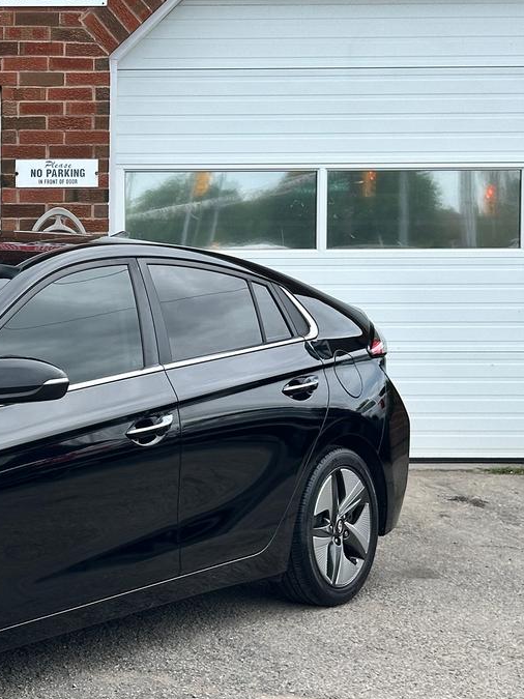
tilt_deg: -2.8
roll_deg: +0.1
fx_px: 1837
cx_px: -96
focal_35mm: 91
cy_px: 313
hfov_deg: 15.7
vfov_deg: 21.5
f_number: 1.78
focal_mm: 6.86
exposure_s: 1/971
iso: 64
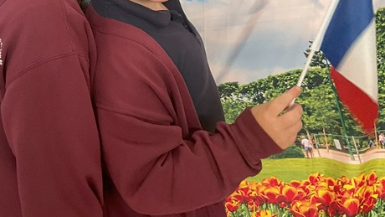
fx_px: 562
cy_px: 20
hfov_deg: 36.7
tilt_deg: -14.8
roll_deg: +4.2
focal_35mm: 55
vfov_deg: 21.3
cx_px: 83
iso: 100
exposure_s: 1/50
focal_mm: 3
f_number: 1.8
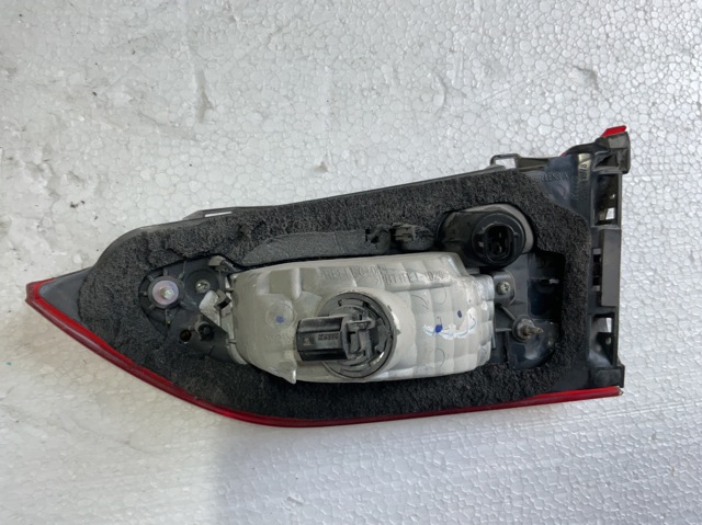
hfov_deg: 61.7
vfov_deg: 48.2
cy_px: 262
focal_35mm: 29
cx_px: 351
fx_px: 588
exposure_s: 1/100
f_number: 1.8
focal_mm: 3
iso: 25
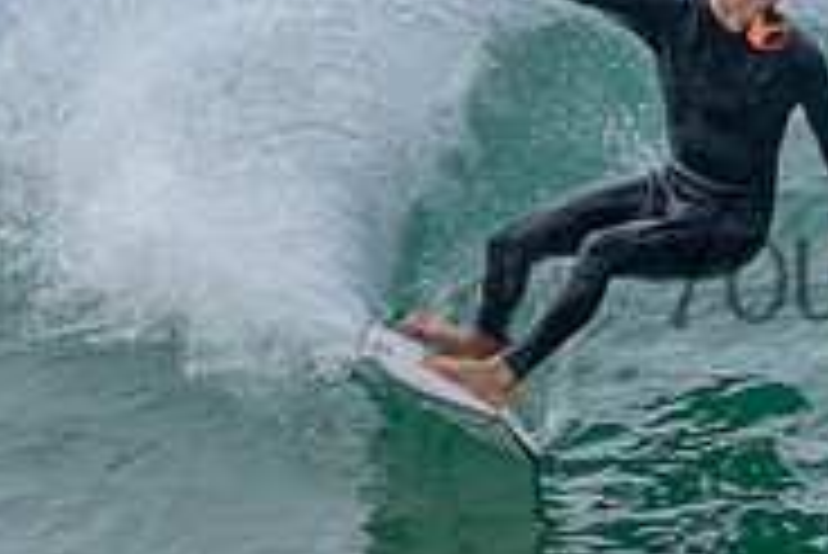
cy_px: 218
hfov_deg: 0.8
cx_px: 1116
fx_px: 58004
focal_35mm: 2520
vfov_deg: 0.5
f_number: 11
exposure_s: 1/1600
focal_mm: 800
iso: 2200
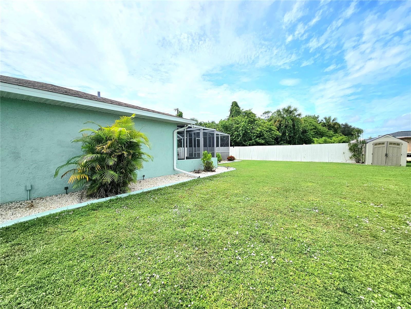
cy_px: 154
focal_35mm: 13
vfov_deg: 89.9
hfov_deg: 106.2
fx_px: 154
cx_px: 206
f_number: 2.2
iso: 50
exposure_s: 1/5000
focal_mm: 2.2
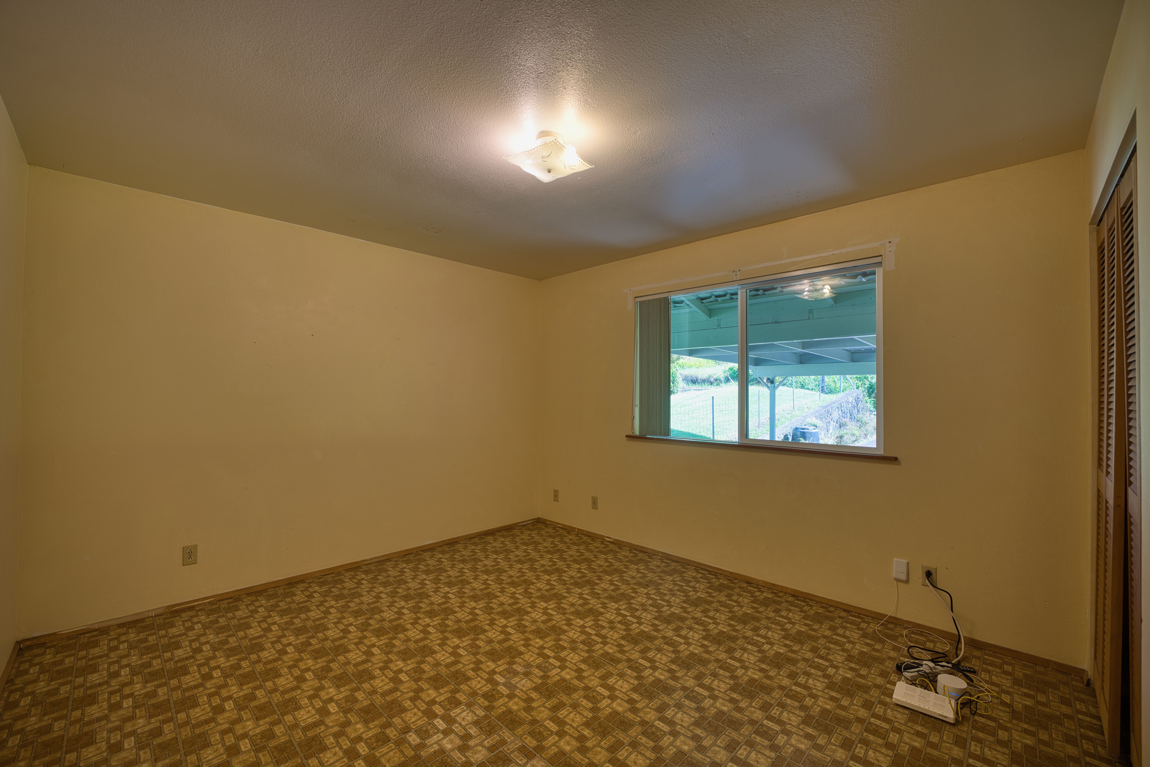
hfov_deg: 101.9
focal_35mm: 15
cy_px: 384
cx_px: 575
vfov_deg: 78.9
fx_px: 466
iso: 50
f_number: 5
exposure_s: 1/10
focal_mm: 14.6
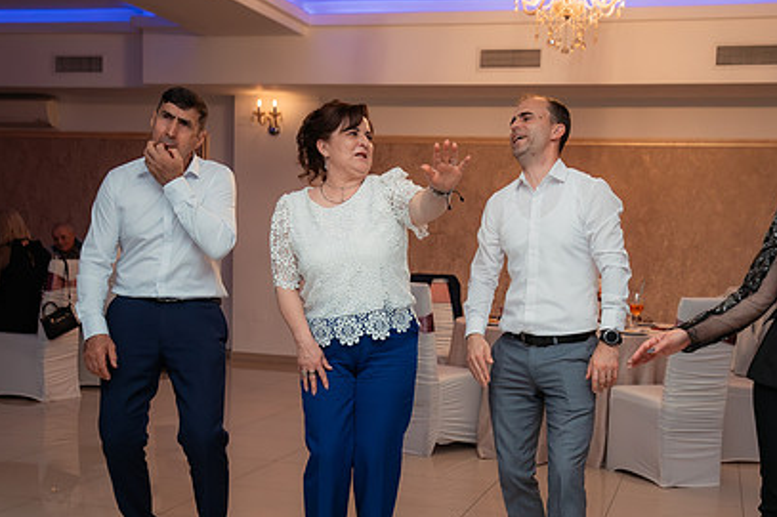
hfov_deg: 39.6
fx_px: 1079
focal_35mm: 50
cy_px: 385
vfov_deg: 26.6
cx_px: 423
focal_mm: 30
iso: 1600
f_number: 2.8
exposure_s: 1/200
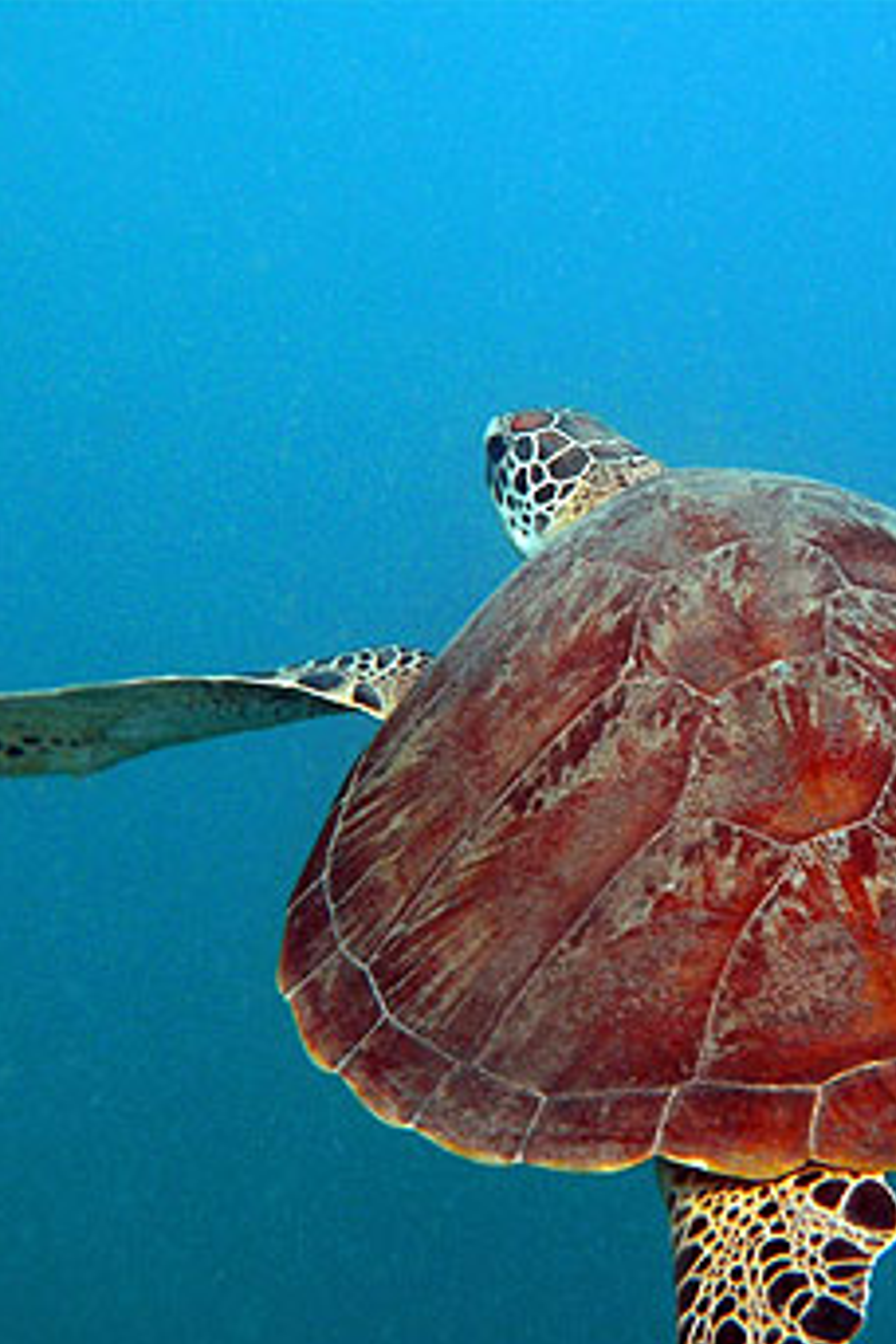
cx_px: 739
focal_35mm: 49
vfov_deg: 40.3
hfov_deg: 26.9
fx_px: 1829
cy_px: 674
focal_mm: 7.4
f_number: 5
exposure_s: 1/200
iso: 100
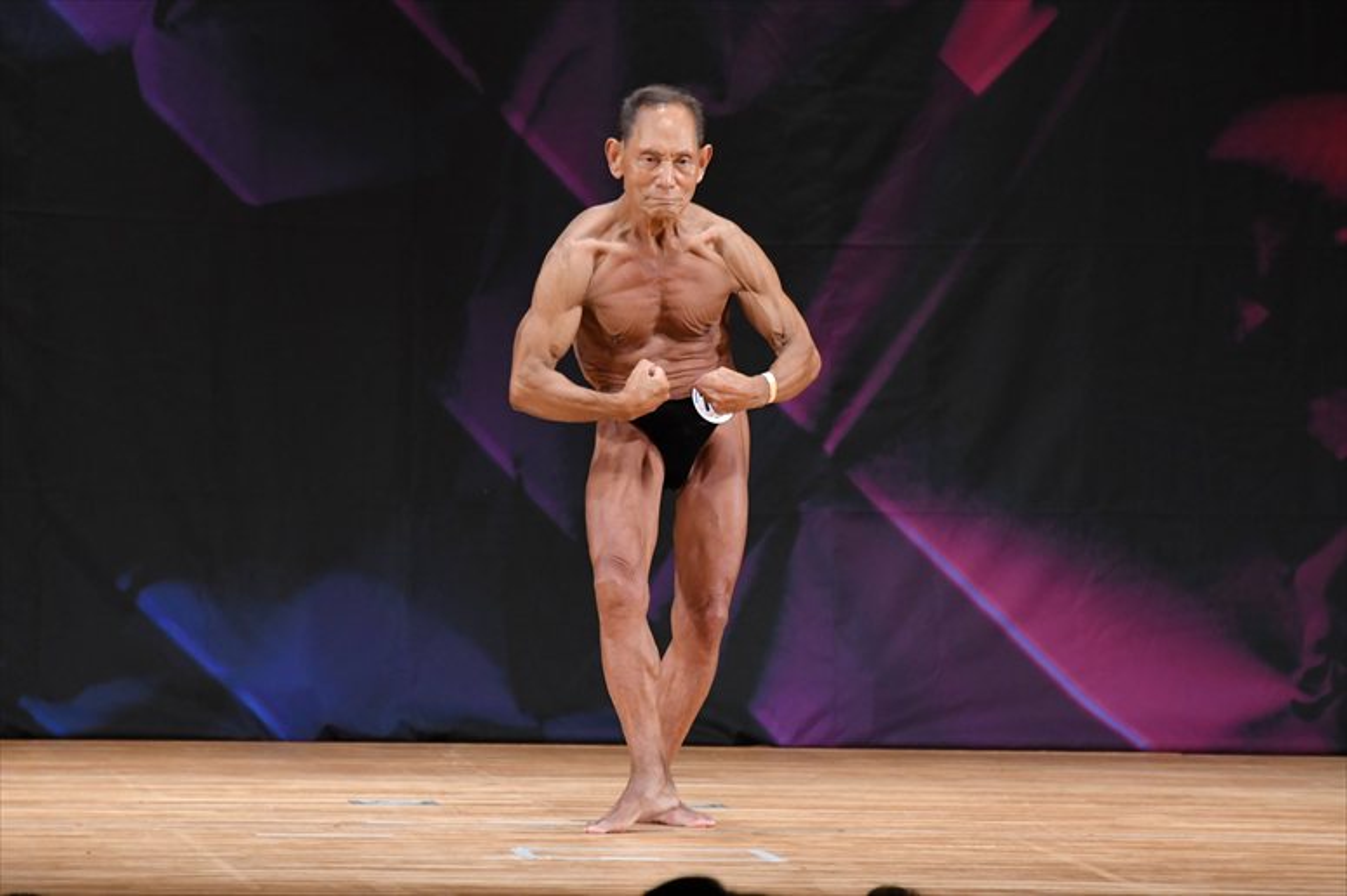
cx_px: 674
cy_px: 448
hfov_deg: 6.5
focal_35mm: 315
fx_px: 11781
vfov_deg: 4.4
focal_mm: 210
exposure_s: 1/400
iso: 2500
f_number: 5.6
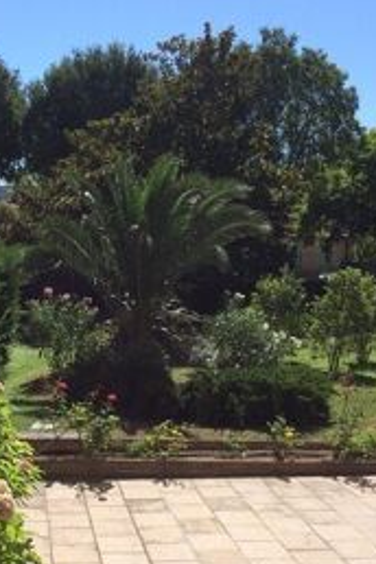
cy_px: 392
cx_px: 74
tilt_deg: -11.2
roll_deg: -0.6
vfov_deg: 39.0
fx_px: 783
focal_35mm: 50
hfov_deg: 26.5
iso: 32
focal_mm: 4.15
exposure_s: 1/2160
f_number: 2.2
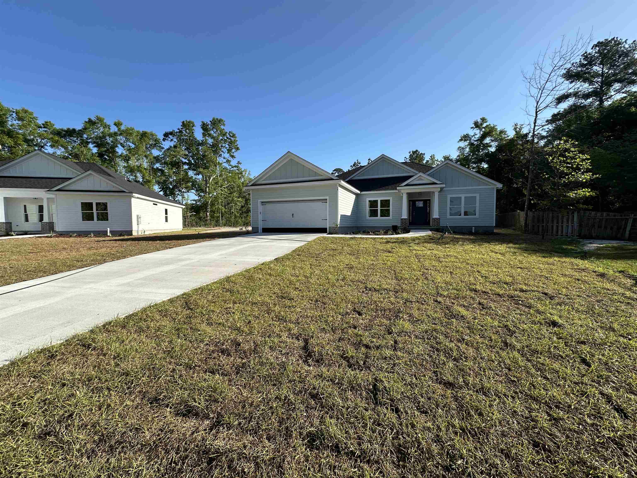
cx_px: 318
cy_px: 239
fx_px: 258
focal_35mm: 14
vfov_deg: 85.7
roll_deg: +0.3
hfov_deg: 102.1
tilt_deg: -2.9
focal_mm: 2.22
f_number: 2.2
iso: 50
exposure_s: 1/1350
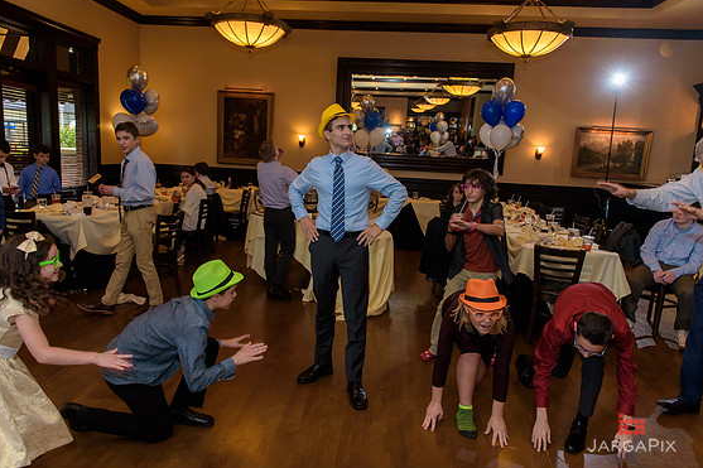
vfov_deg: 51.3
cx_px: 342
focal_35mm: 25
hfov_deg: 71.5
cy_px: 235
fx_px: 488
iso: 1600
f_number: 3.2
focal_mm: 24
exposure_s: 1/125
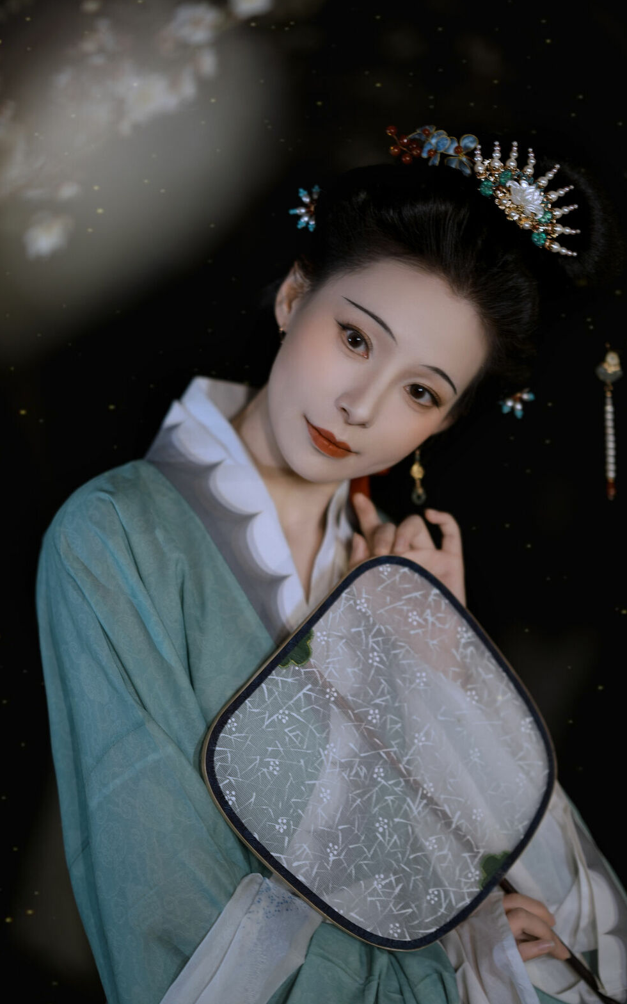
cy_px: 502
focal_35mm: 87
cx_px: 310
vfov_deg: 23.8
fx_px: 2379
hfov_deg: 15.0
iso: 200
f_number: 1.4
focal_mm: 85
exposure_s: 1/200
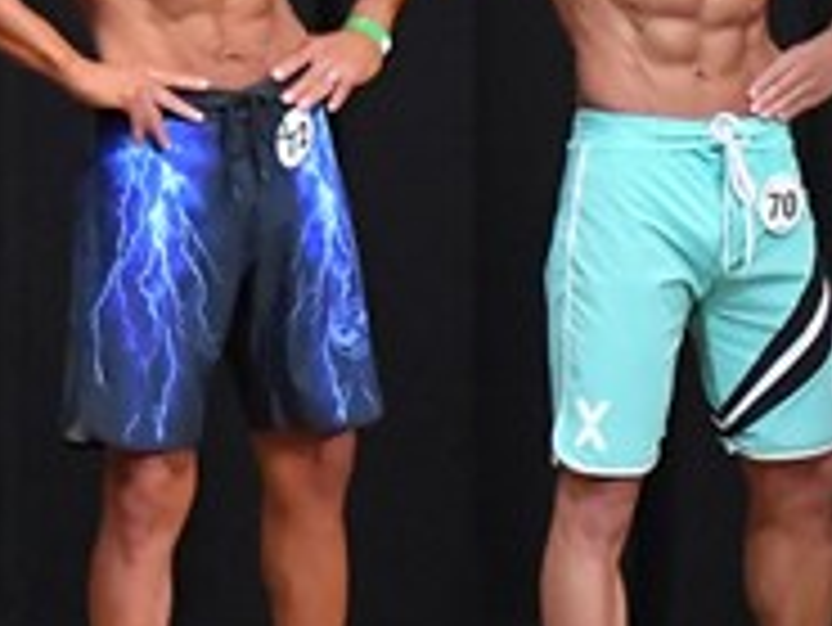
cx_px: 1284
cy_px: 158
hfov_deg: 3.3
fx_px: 14551
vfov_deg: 2.5
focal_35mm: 605
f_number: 5.6
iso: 8000
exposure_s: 1/400
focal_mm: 100
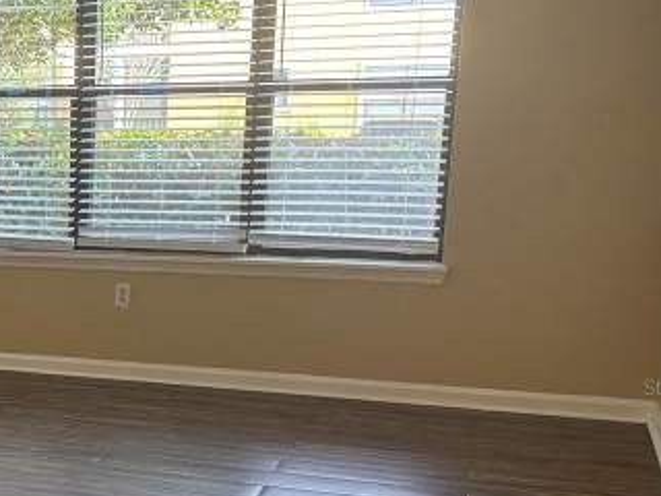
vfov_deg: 22.3
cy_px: 386
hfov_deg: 27.1
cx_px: -85
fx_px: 1241
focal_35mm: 65
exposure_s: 1/120
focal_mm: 5.96
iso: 100
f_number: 1.6
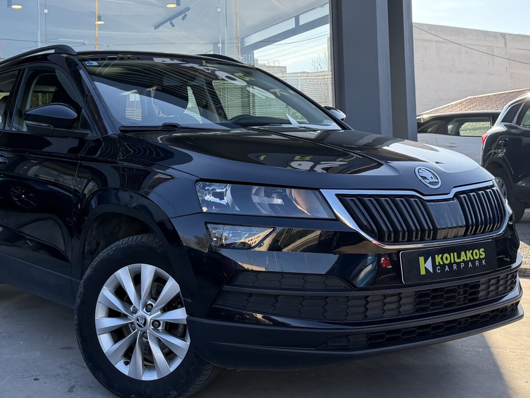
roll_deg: +2.2
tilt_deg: +3.9
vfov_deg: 28.3
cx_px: 190
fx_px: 781
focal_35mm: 51
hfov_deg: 37.2
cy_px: 116
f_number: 1.78
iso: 100
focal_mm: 6.76
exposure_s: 1/1230
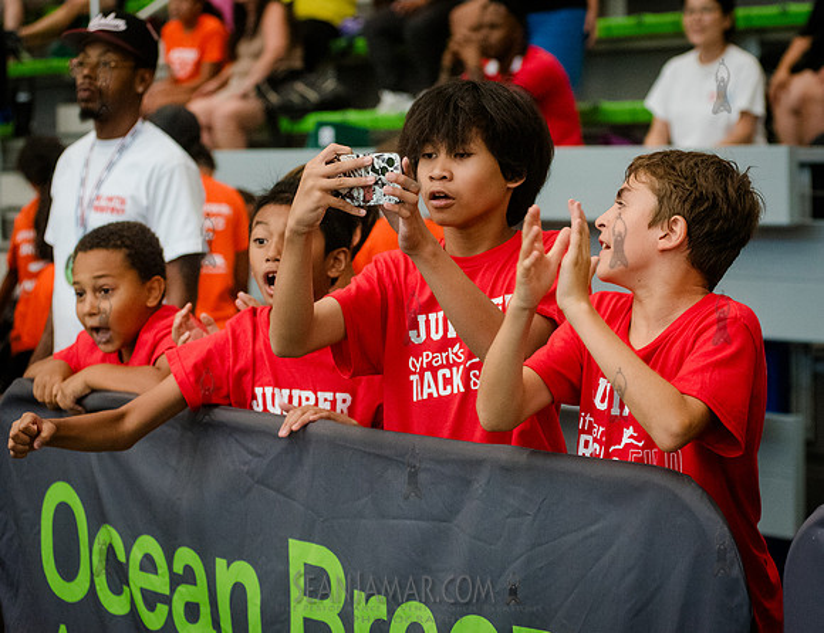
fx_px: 2373
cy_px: 279
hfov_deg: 19.6
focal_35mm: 99
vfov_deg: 15.2
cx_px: 530
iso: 6400
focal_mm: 80
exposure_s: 1/1000
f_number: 4
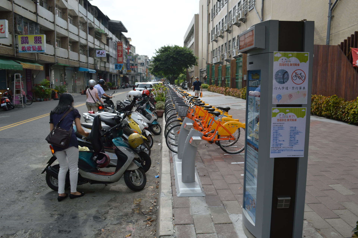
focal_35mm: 30
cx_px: 179
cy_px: 119
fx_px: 298
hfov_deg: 62.0
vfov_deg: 43.5
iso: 100
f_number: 8
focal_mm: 20
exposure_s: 1/250
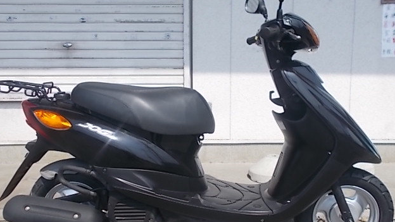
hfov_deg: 52.8
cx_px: 198
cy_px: 128
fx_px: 398
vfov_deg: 31.1
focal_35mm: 38
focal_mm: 6
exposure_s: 1/100
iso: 80
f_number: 9.2
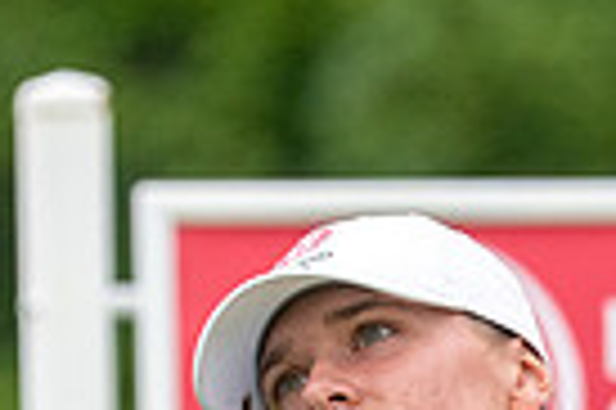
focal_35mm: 2359
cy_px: 676
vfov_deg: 0.6
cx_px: 649
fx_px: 40317
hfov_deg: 0.9
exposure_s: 1/2500
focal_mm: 300
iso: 400
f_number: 5
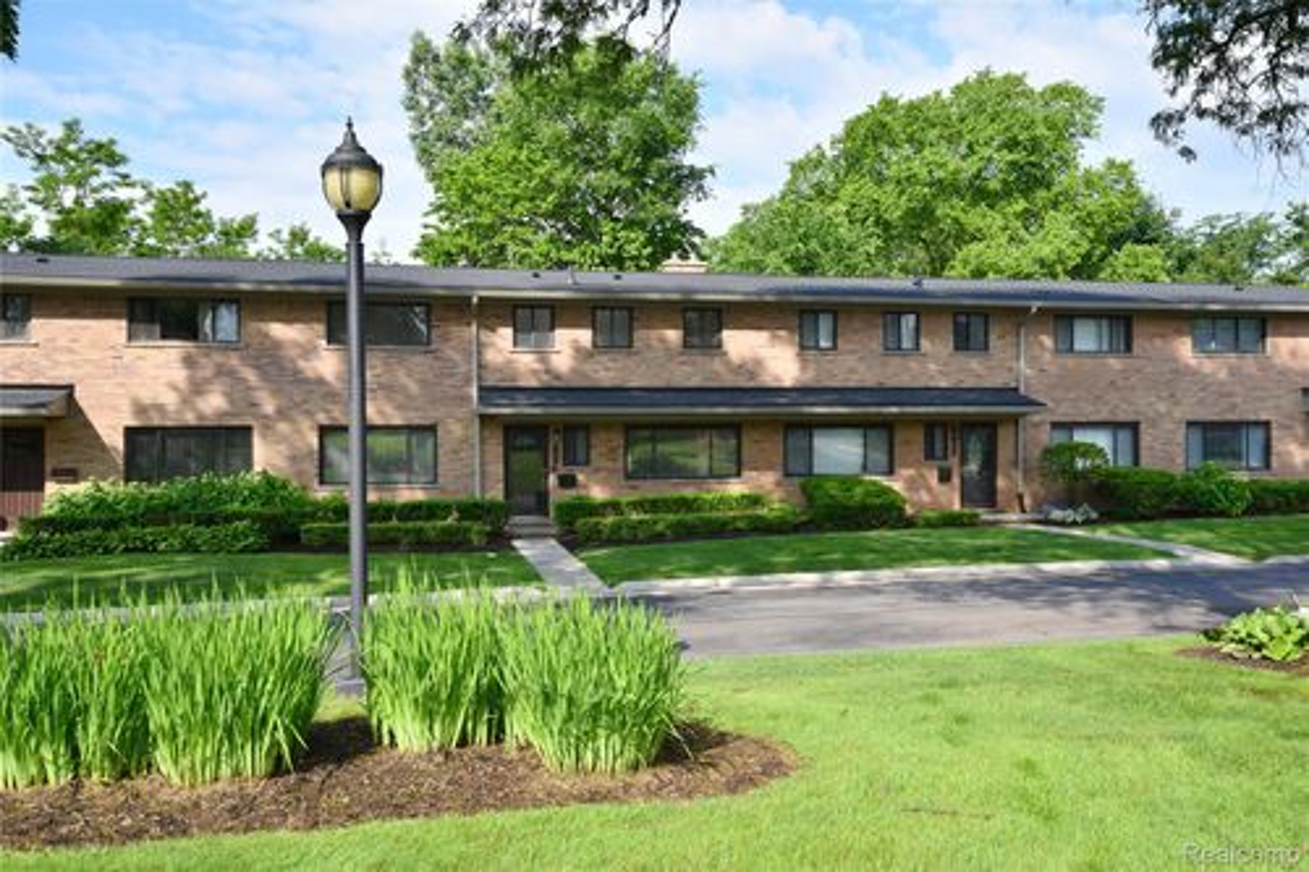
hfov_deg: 61.9
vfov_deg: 43.6
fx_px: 1090
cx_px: 654
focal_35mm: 30
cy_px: 436
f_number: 7.1
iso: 100
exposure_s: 1/200
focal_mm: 30
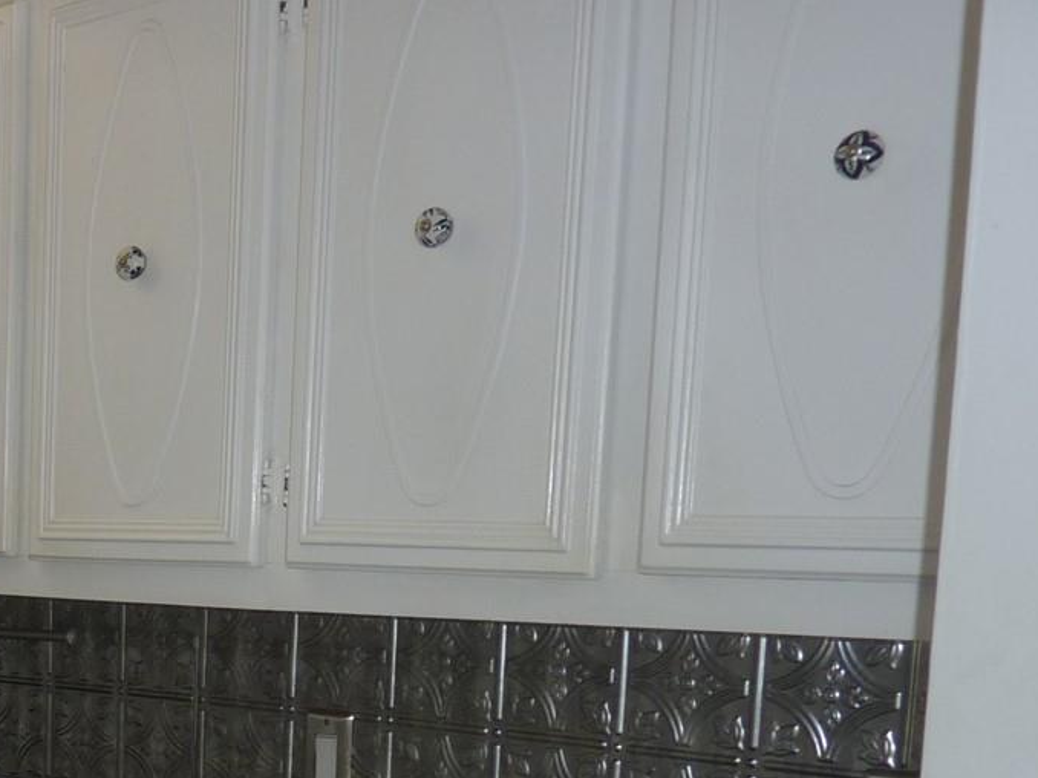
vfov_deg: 23.5
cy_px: 819
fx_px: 1769
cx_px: -141
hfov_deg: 29.1
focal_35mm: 59
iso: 80
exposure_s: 1/30
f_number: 3.3
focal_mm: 4.1
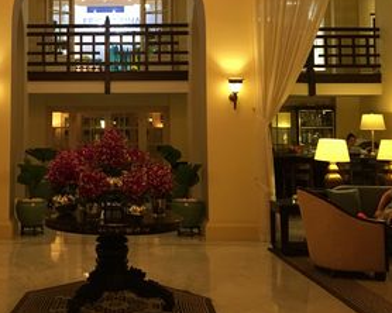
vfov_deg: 29.3
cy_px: 88
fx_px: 591
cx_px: 96
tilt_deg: +4.0
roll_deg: +0.3
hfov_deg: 35.8
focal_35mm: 51
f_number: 2.2
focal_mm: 4.15
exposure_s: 1/25
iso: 200
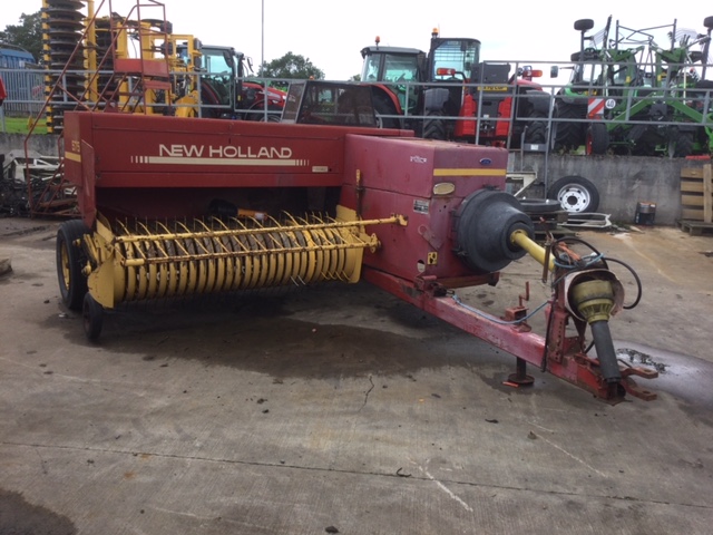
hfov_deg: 58.4
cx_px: 356
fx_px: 639
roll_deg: -2.7
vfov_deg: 45.4
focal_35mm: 31
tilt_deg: -13.9
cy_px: 268
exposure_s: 1/176
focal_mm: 3.3
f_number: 2.4
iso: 25
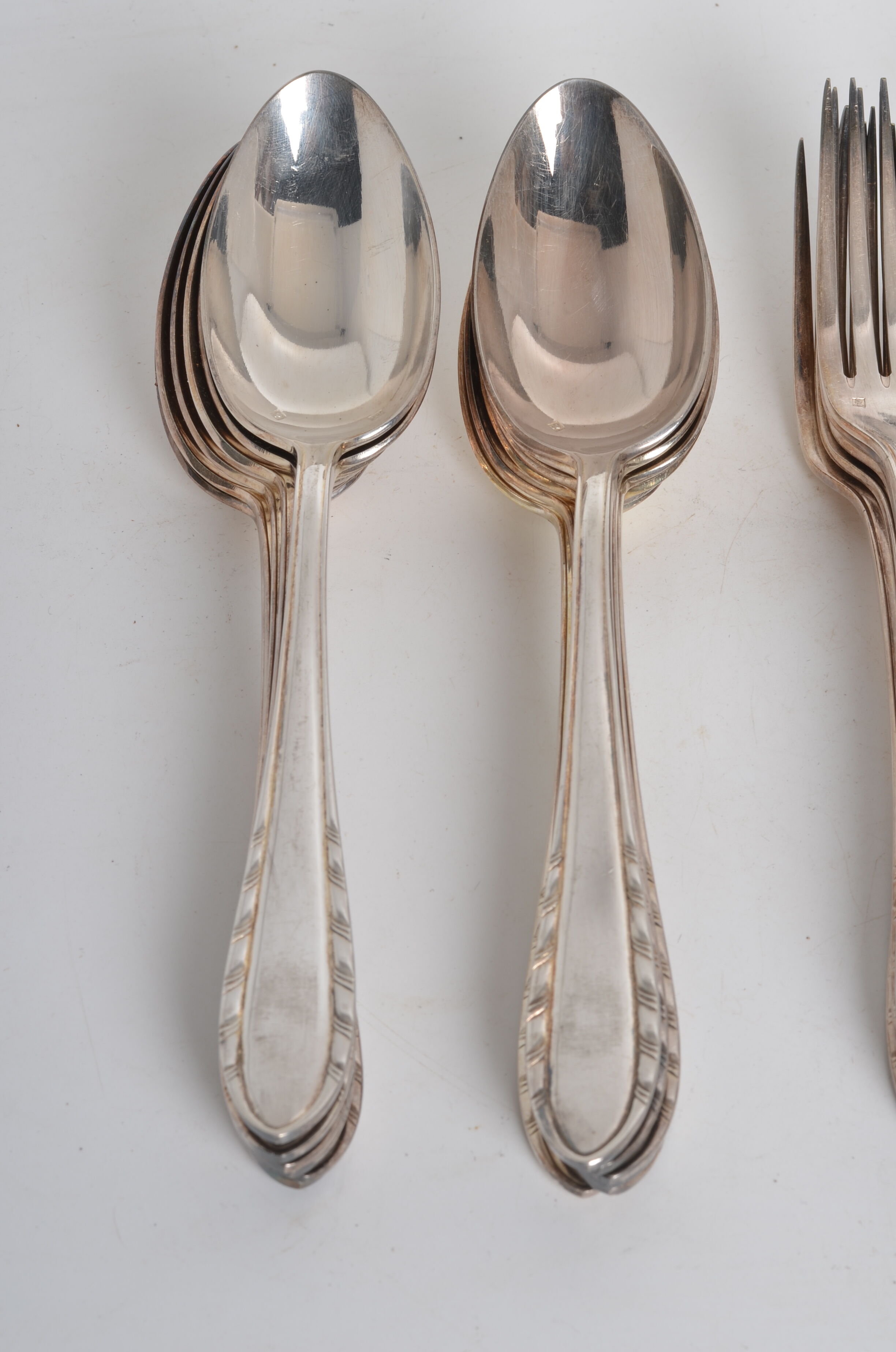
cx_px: 448
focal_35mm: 75
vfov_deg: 27.0
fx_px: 2812
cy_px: 676
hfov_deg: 18.1
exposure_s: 1/125
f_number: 14
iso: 100
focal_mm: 50
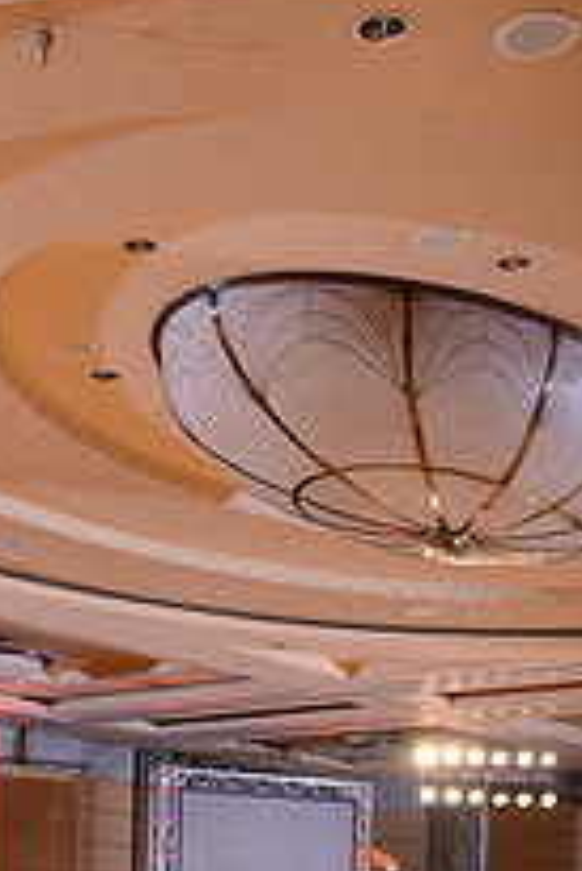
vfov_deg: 25.8
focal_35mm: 68
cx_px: -15
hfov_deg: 19.4
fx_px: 1646
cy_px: 1100
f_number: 5
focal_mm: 24
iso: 1600
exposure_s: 1/250
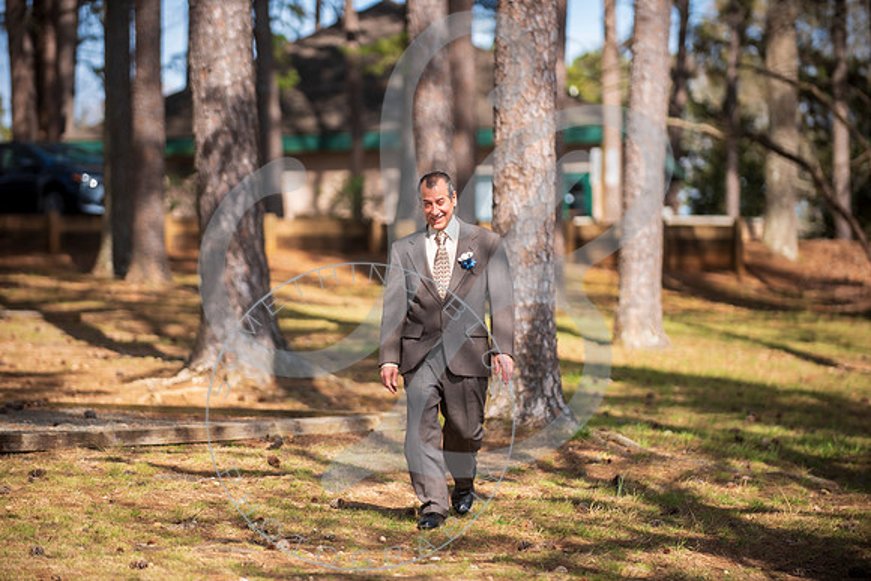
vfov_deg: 8.9
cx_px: 436
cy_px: 290
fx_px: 3751
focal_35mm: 155
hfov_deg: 13.2
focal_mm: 155
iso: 100
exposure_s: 1/640
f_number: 2.8
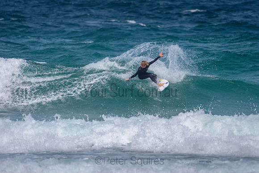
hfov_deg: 3.4
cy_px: 72
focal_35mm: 613
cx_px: 158
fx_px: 4414
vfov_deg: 2.2
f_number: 5.6
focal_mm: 500
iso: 90
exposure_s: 1/2000
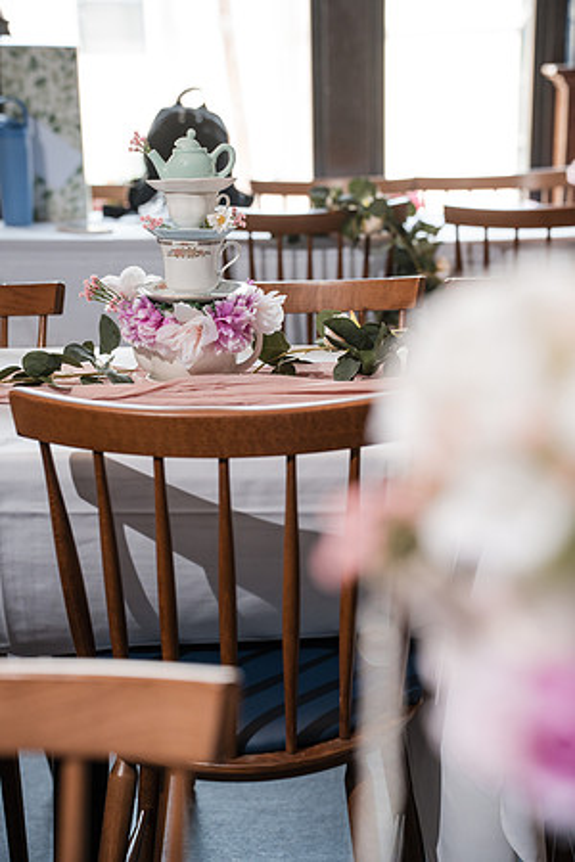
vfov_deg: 27.0
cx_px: 288
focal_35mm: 75
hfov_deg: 18.2
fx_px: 1797
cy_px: 431
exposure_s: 1/250
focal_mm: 75
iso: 1250
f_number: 4
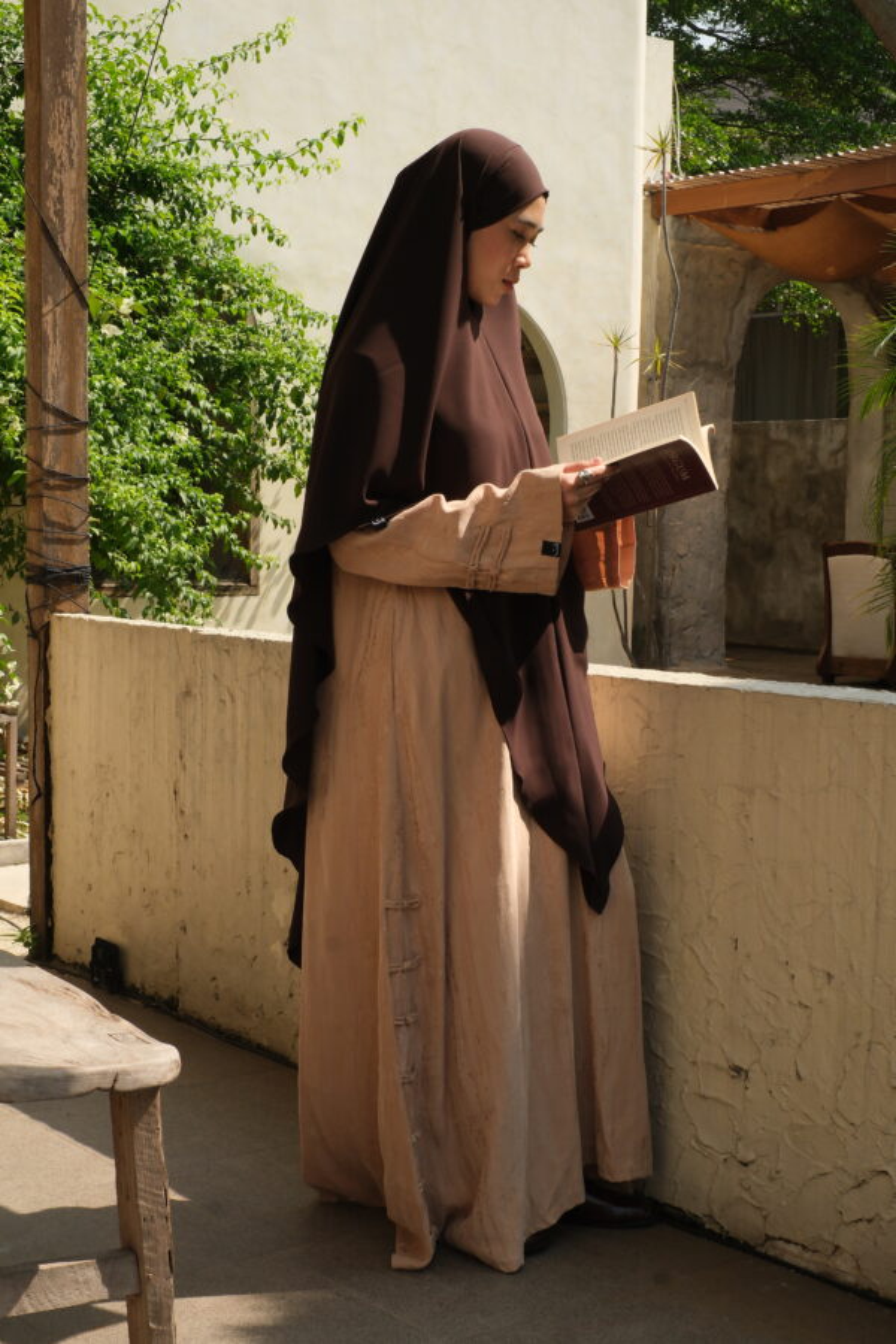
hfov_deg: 25.5
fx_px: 1979
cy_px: 672
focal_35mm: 53
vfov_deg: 37.5
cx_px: 448
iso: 640
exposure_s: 1/250
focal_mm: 35
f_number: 14
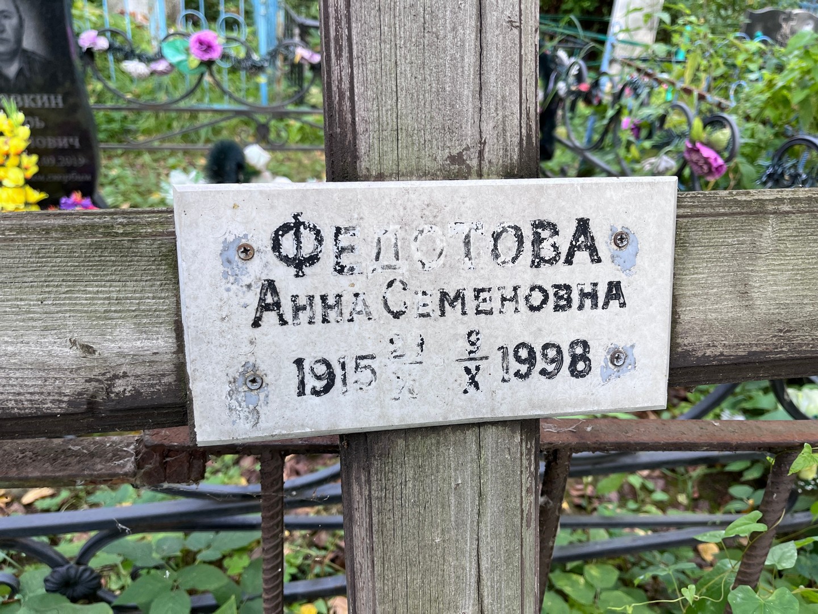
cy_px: 307
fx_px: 614
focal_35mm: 26
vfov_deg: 53.1
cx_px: 409
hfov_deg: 67.3
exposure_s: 1/122
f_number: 1.6
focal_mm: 5.1
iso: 40
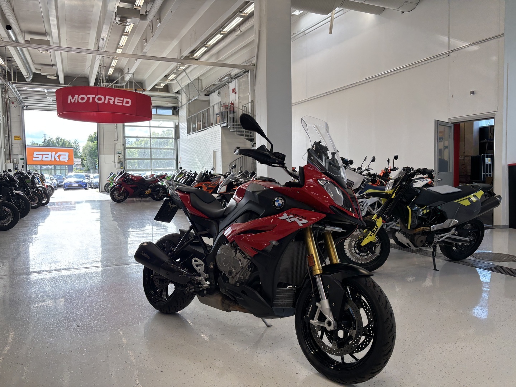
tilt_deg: -2.9
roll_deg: +1.0
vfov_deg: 53.1
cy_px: 194
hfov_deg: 67.3
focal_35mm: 26
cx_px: 258
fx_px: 388
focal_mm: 5.96
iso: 50
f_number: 1.6
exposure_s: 1/284
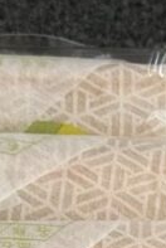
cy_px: 356
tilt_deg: -59.9
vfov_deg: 7.8
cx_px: 302
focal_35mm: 259
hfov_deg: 5.2
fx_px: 1785
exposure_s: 1/103
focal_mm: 6.86
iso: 100
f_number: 1.78
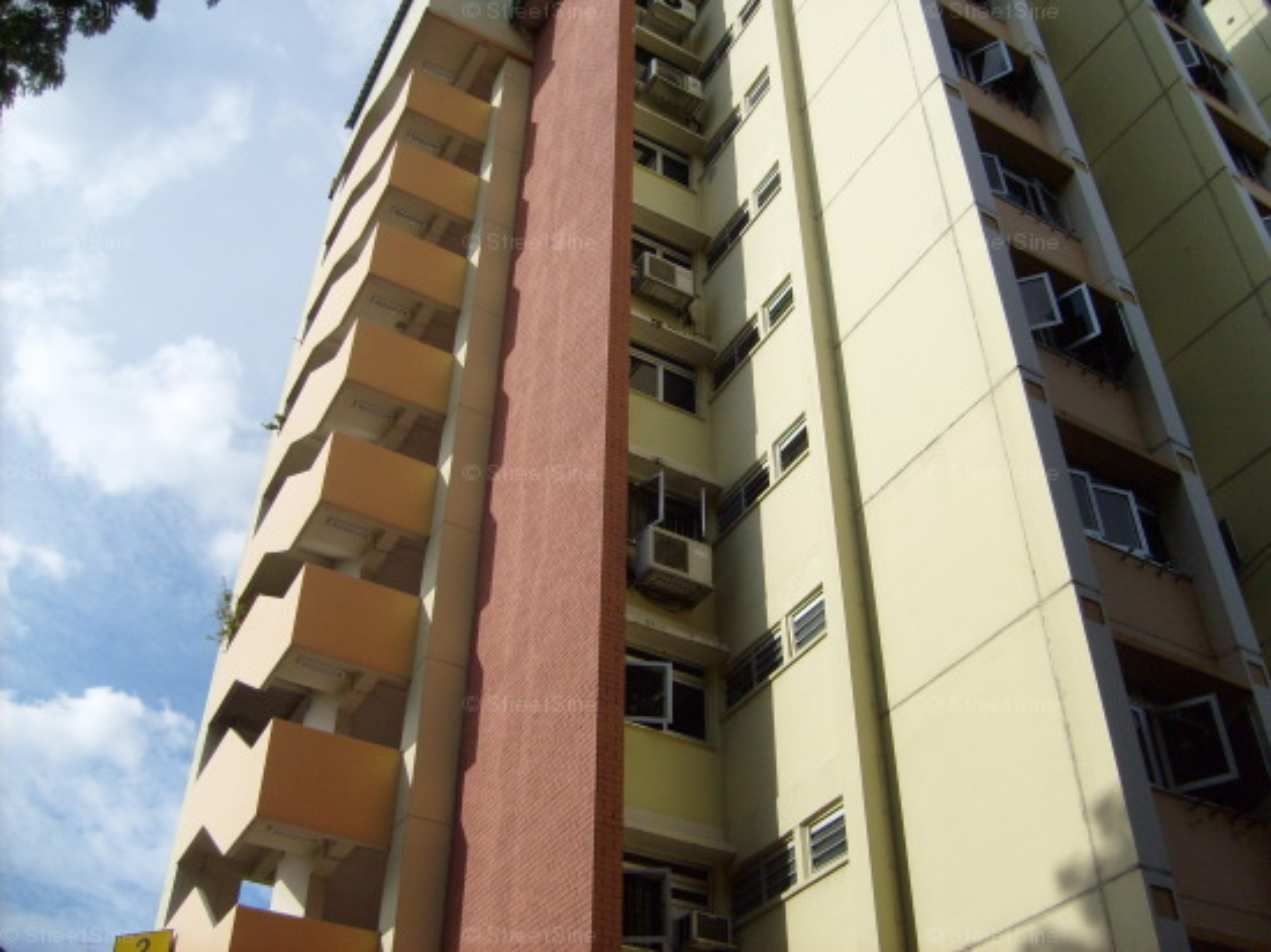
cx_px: 636
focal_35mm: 35
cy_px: 476
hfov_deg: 52.6
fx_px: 1285
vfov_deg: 40.7
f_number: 7.1
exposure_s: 1/350
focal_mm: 5.8
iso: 80
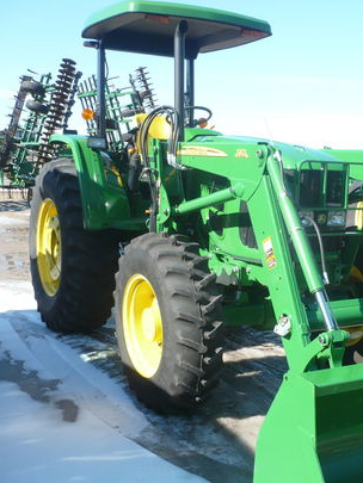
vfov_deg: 40.4
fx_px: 657
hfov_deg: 30.4
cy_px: 241
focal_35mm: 47
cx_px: 273
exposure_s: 1/640
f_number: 2.8
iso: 100
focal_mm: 5.8
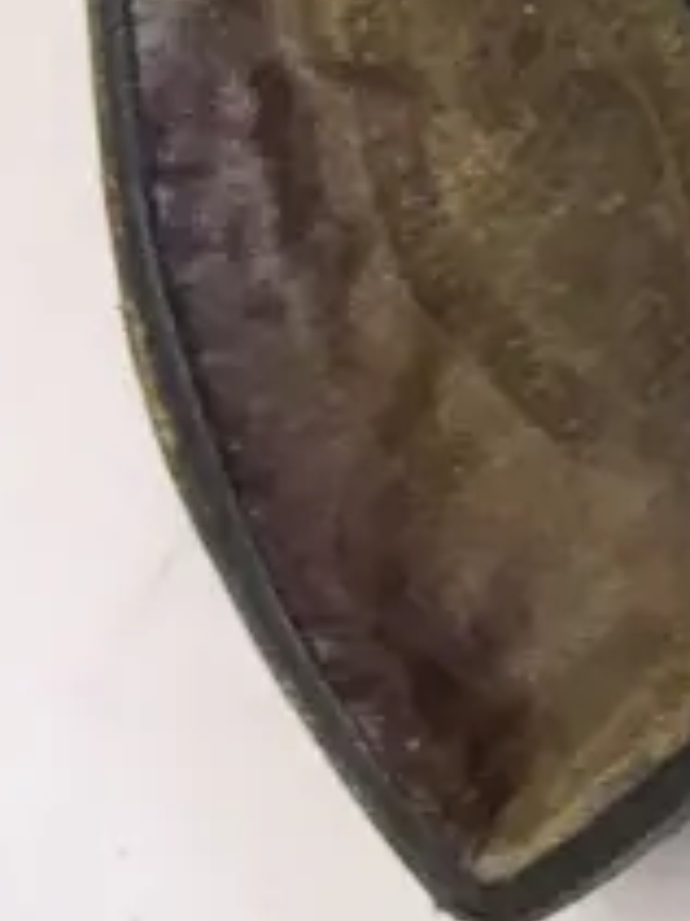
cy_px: -663
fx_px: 3751
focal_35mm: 141
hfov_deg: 8.5
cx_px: 2201
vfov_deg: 12.9
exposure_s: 1/17
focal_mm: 4.15
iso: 32
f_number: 2.2
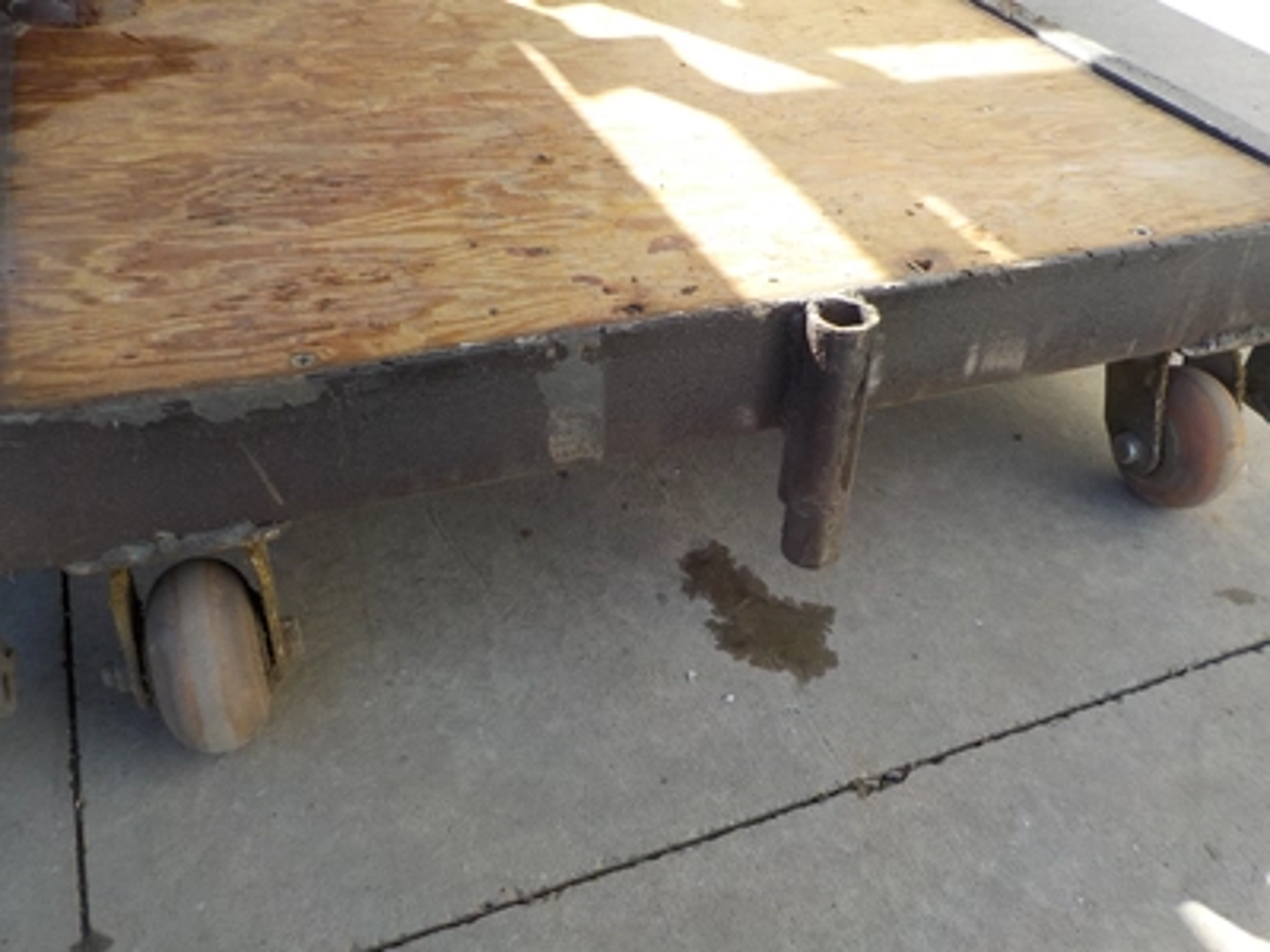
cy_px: 476
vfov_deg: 46.8
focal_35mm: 30
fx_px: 1101
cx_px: 635
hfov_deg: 60.0
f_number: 3.3
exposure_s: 1/320
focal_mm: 4.1
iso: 125
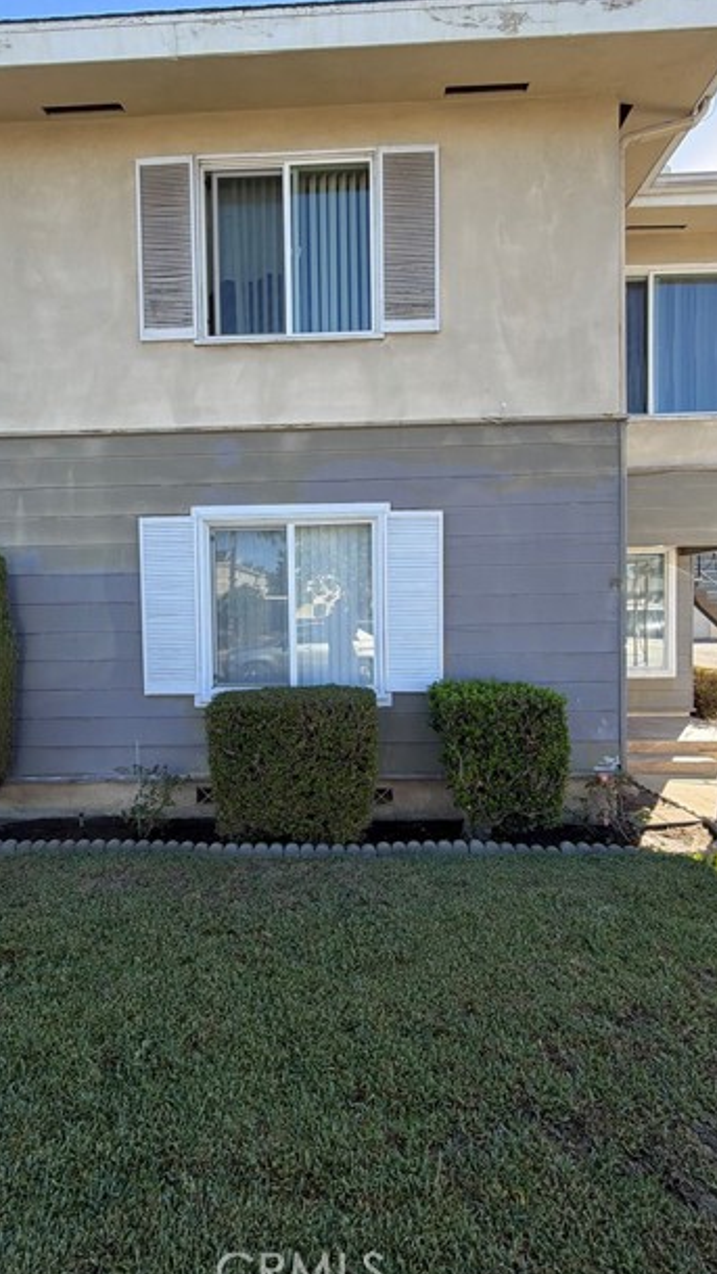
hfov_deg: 67.0
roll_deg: +0.5
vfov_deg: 99.4
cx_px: 328
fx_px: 541
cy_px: 633
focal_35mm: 16
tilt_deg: -2.0
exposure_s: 1/502
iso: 64
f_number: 2.2
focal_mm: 2.22
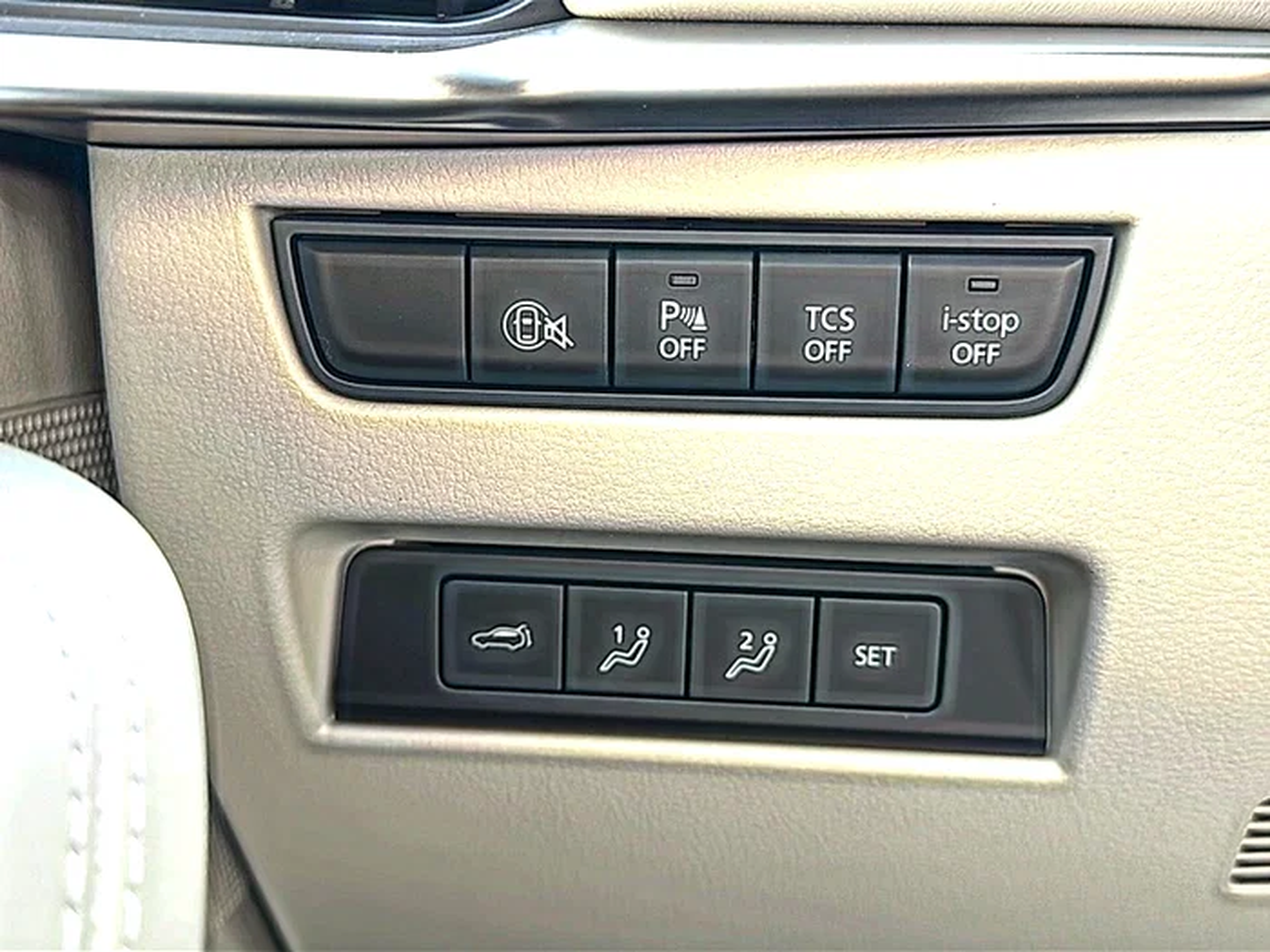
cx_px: 635
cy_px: 476
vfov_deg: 41.8
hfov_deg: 54.0
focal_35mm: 34
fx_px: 1247
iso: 64
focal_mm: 6.86
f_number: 1.78
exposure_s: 1/140
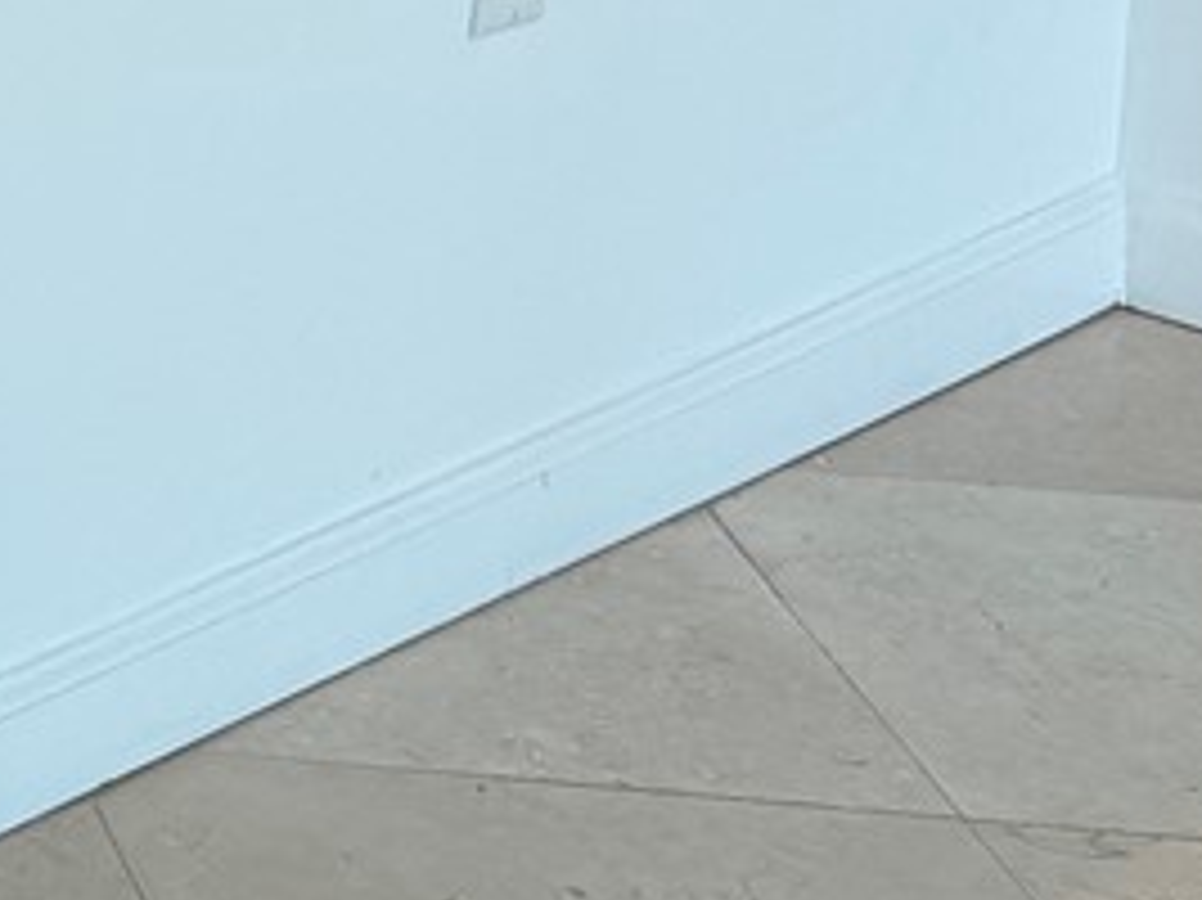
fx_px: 4998
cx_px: -2332
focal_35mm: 144
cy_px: -990
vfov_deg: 9.5
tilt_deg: -7.5
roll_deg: +1.7
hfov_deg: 10.3
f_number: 1.78
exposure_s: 1/120
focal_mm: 6.76
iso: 80
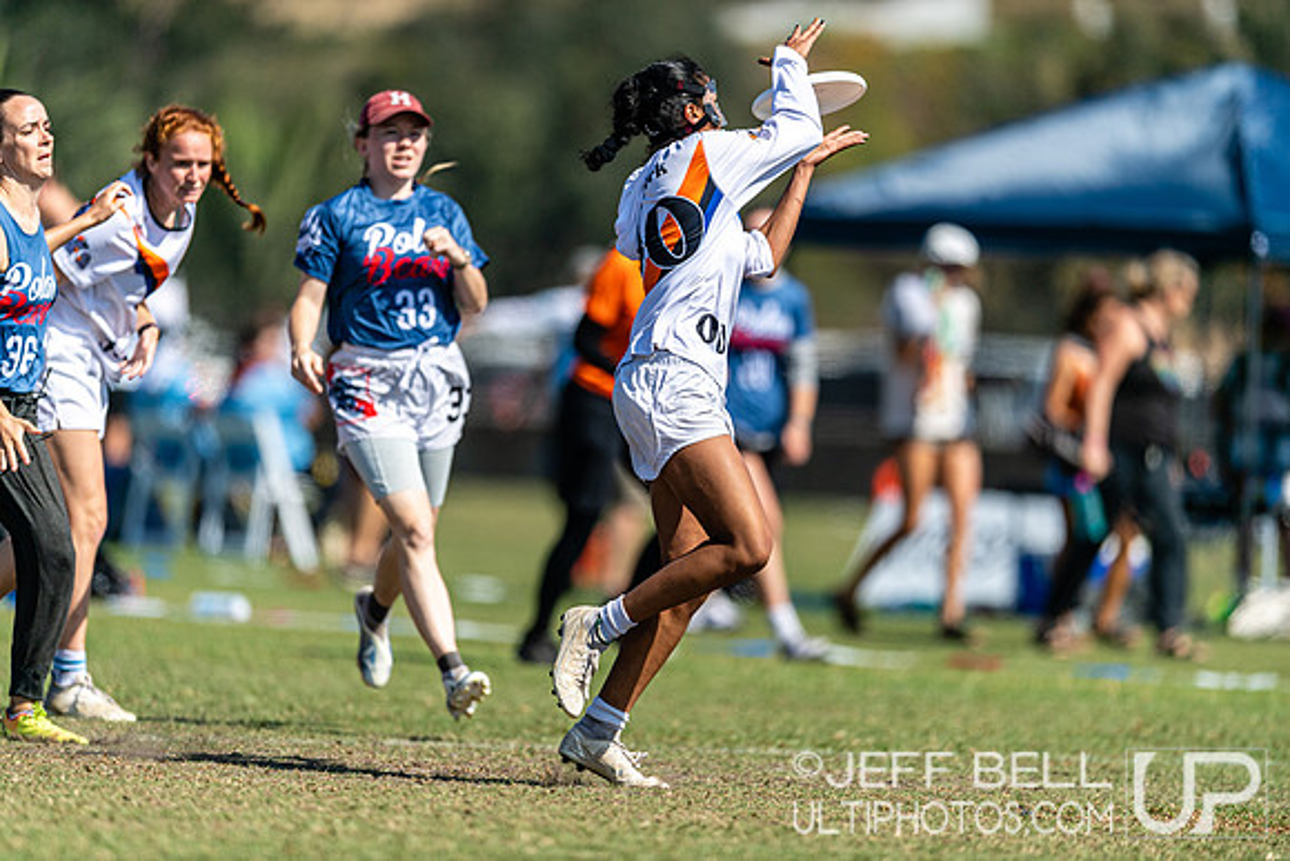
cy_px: 430
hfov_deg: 5.2
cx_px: 645
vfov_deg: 3.4
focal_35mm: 400
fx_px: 14336
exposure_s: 1/4000
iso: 100
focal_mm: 400
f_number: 2.8
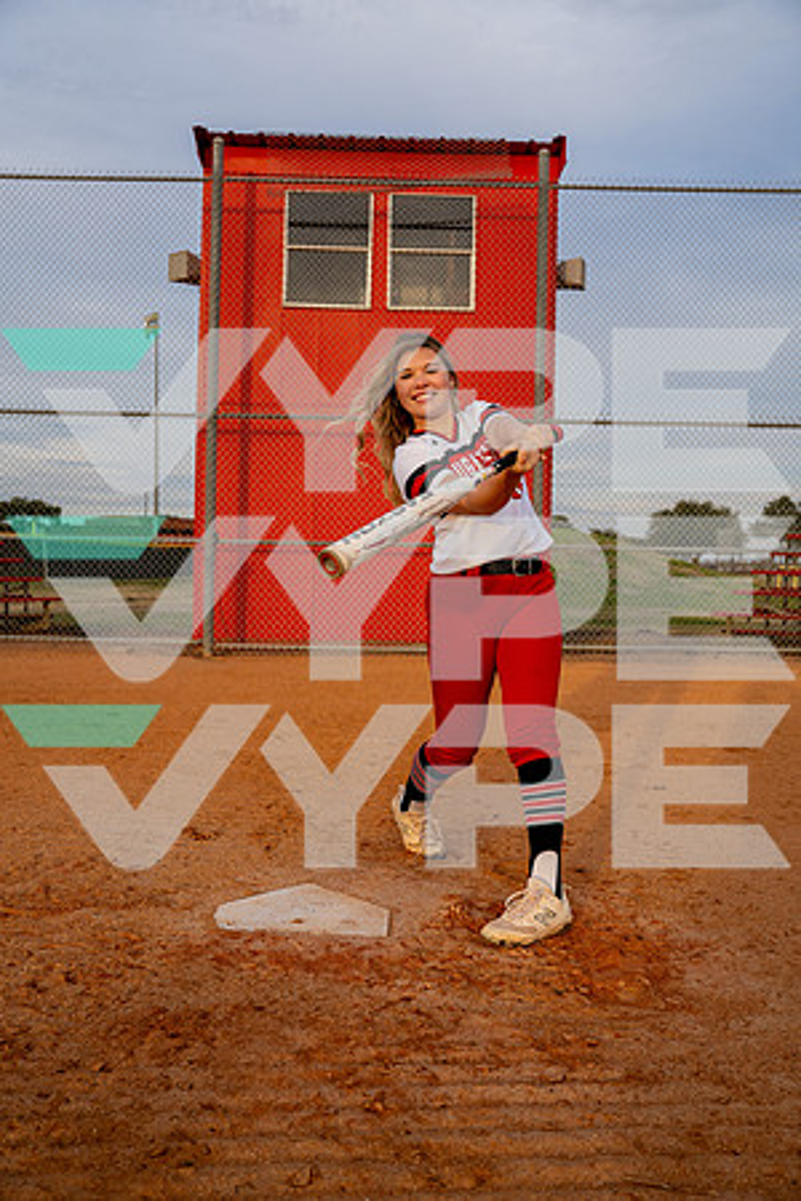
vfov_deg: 58.7
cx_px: 400
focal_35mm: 32
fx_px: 1068
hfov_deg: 41.1
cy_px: 600
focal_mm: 32
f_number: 4
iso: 200
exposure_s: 1/1600
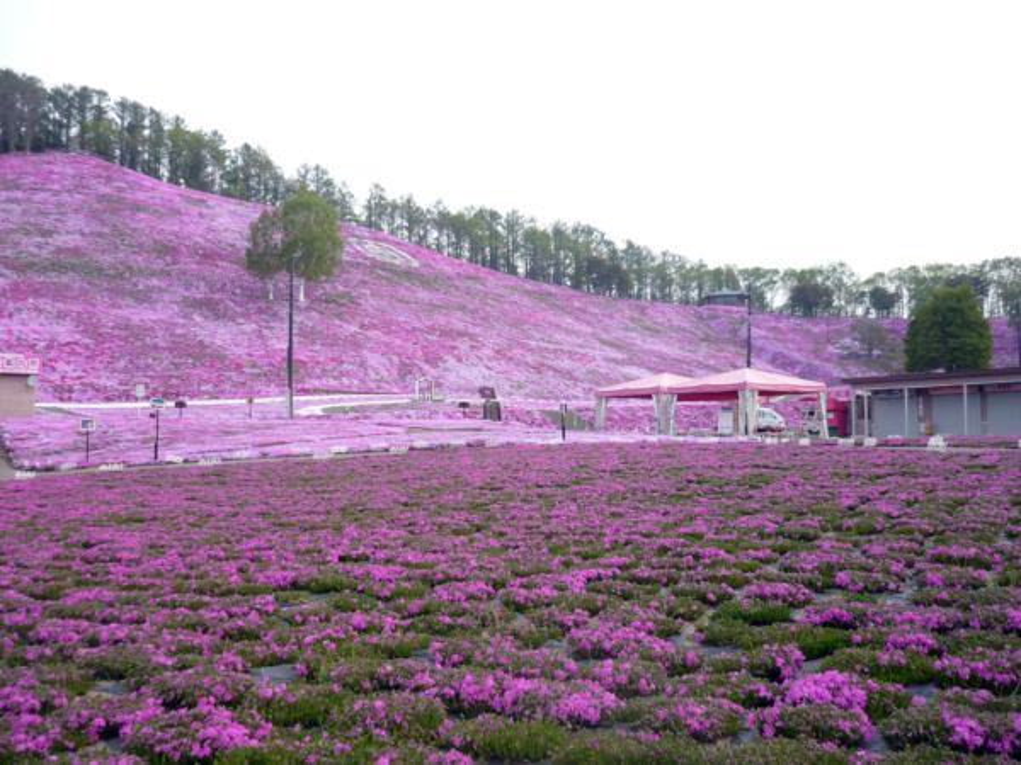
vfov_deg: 42.9
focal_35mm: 33
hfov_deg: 55.4
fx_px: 973
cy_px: 382
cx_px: 510
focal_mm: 5.5
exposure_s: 1/400
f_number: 2.8
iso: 100
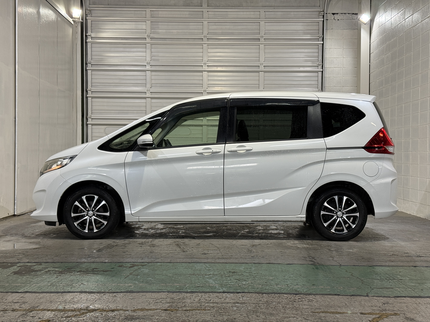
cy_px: 161
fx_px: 596
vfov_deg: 30.3
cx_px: 215
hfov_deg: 39.7
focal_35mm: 48
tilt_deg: +0.1
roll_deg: -0.7
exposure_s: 1/60
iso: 64
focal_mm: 6.76
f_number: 1.78
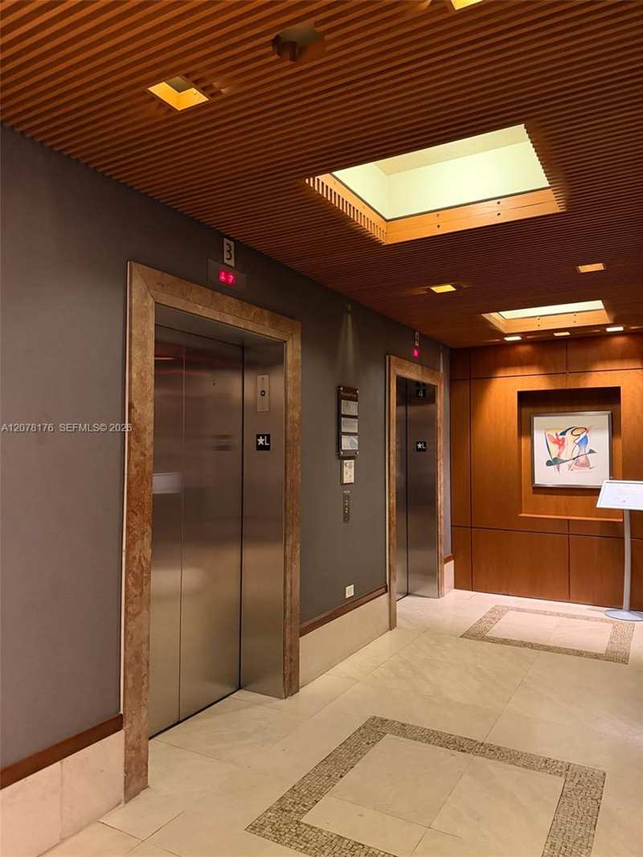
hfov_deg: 56.8
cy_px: 428
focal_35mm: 24
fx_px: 594
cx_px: 322
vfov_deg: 71.6
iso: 800
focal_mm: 6.76
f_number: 1.78
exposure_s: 1/30
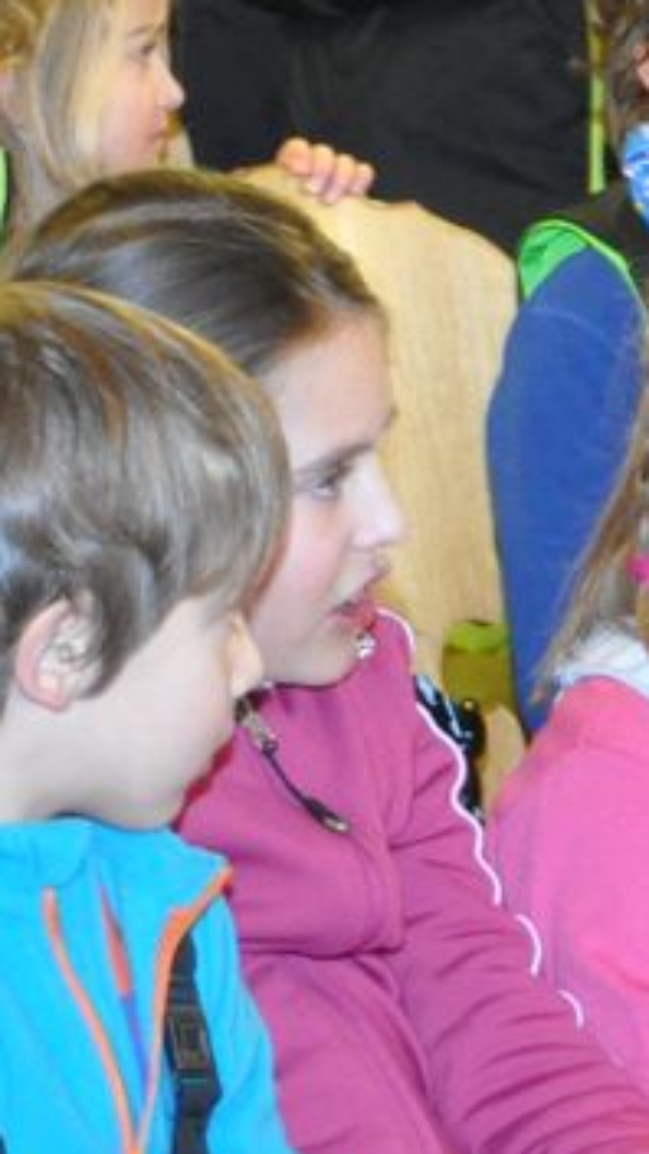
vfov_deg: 7.2
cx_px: 469
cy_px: 110
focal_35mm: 300
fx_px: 9178
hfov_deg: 4.0
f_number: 4.5
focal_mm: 42
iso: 1600
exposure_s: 1/13
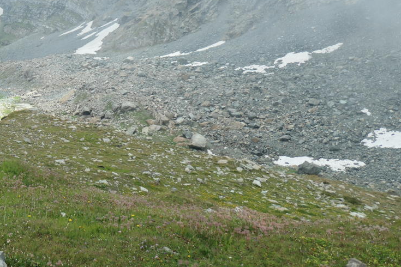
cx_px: 23
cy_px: 73
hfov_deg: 37.1
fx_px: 546
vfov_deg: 27.2
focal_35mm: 49
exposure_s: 1/1000
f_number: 3.5
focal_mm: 8.8
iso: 200
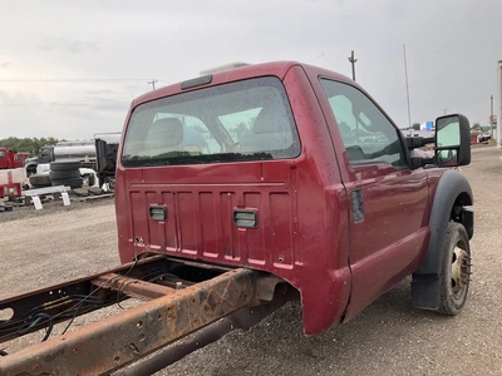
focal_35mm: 29
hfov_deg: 61.7
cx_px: 251
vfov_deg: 48.2
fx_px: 421
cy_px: 188
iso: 25
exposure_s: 1/303
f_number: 1.8
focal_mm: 3
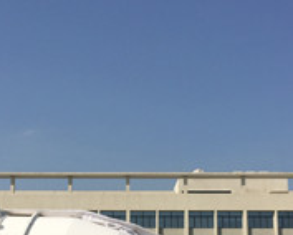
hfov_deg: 29.5
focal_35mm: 64
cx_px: 116
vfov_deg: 23.3
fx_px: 556
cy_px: 209
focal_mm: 4.15
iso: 32
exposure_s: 1/3968
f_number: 2.2
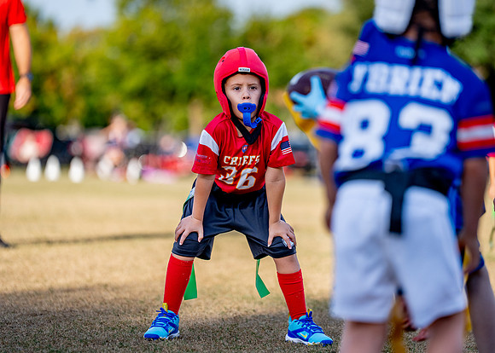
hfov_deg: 9.2
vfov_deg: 6.6
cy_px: 154
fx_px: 3073
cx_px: 245
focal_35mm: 219
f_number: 2.8
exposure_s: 1/1600
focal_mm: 182
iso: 250
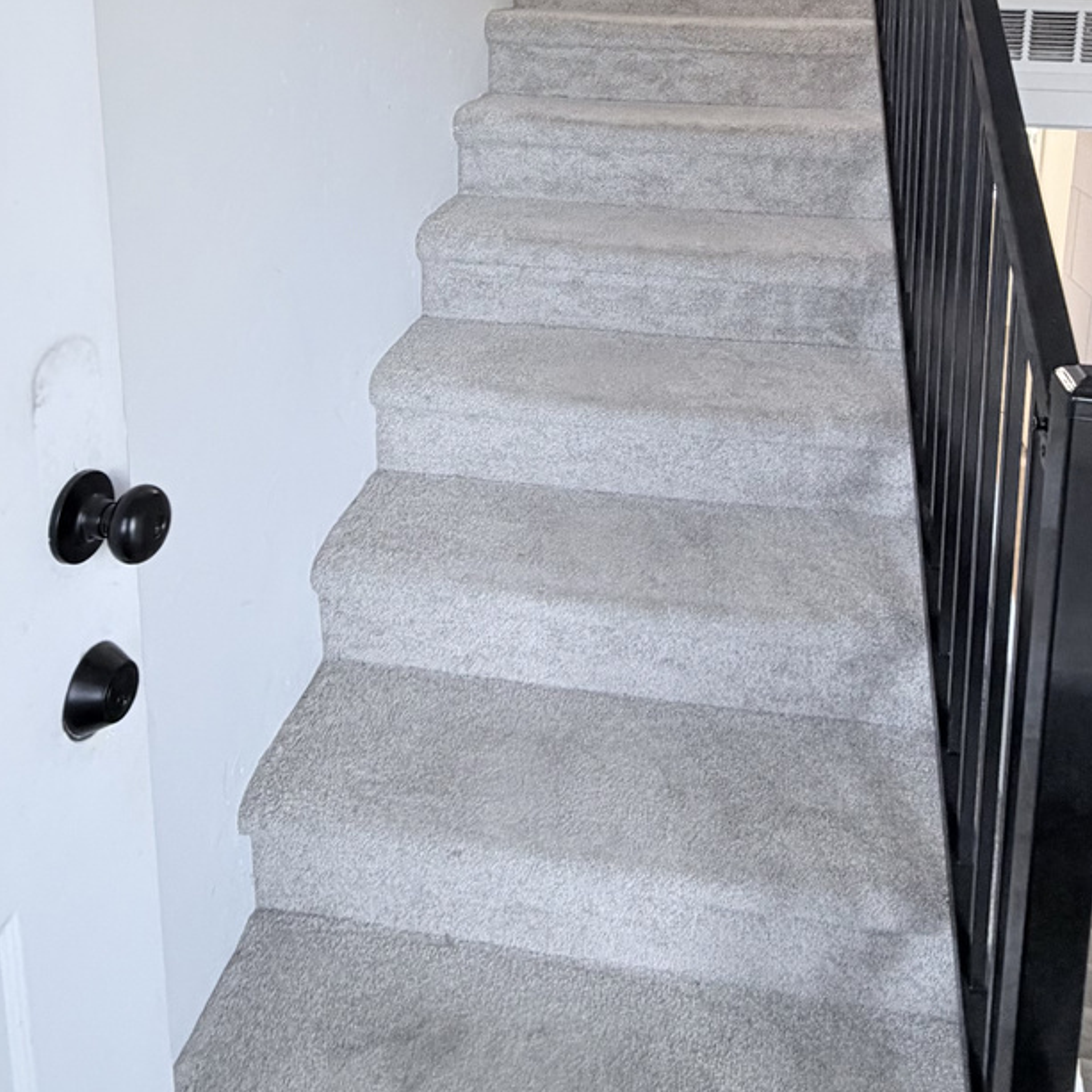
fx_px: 1106
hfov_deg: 52.4
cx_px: 606
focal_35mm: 31
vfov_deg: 48.5
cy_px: 166
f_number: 2.2
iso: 200
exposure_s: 1/120
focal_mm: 2.22
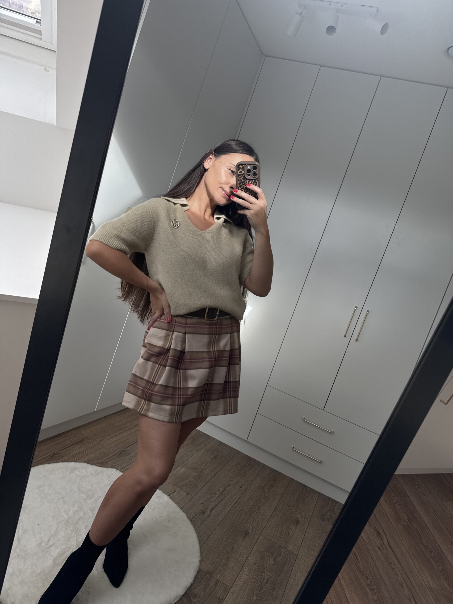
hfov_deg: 56.8
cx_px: 226
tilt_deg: -28.0
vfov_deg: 71.6
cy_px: 302
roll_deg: -20.8
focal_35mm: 24
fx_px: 419
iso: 80
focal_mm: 6.76
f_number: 1.78
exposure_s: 1/615
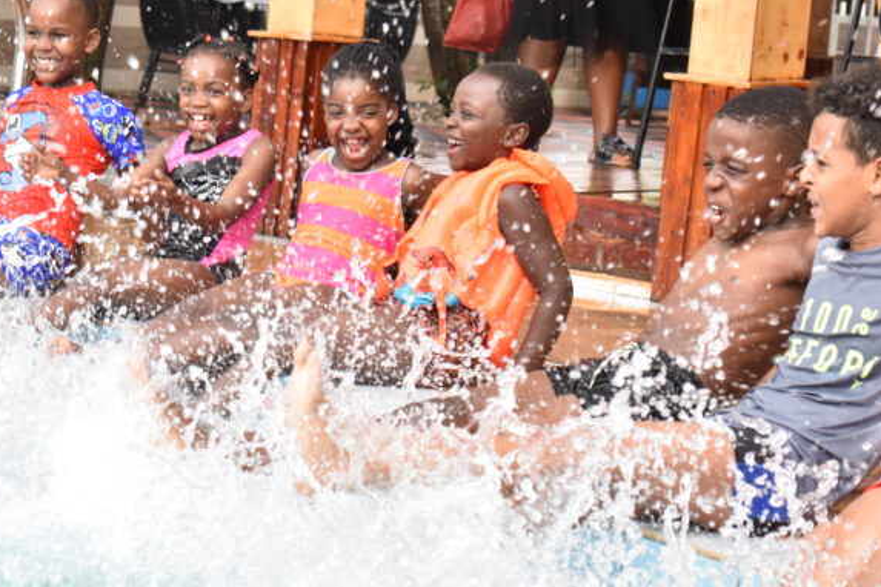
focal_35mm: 111
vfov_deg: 12.4
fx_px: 2708
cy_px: 292
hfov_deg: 18.5
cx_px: 395
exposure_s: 1/250
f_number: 5.6
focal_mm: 55
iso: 800
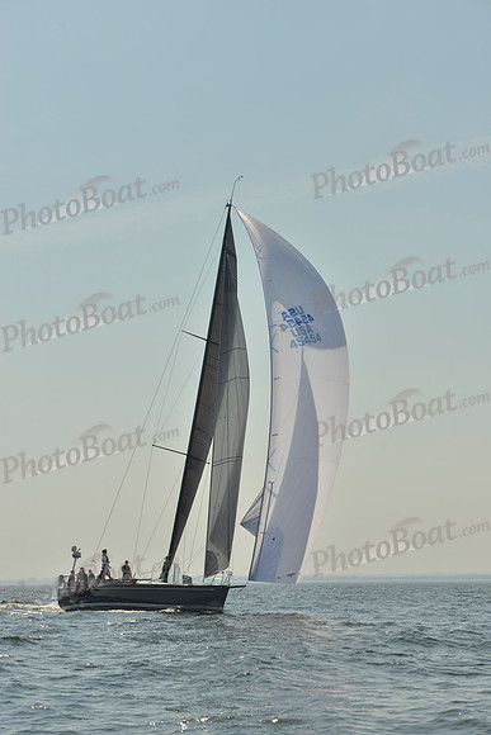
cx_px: 246
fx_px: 1942
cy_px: 368
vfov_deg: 21.5
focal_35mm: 95
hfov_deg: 14.4
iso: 200
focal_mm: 95
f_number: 9
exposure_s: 1/1250
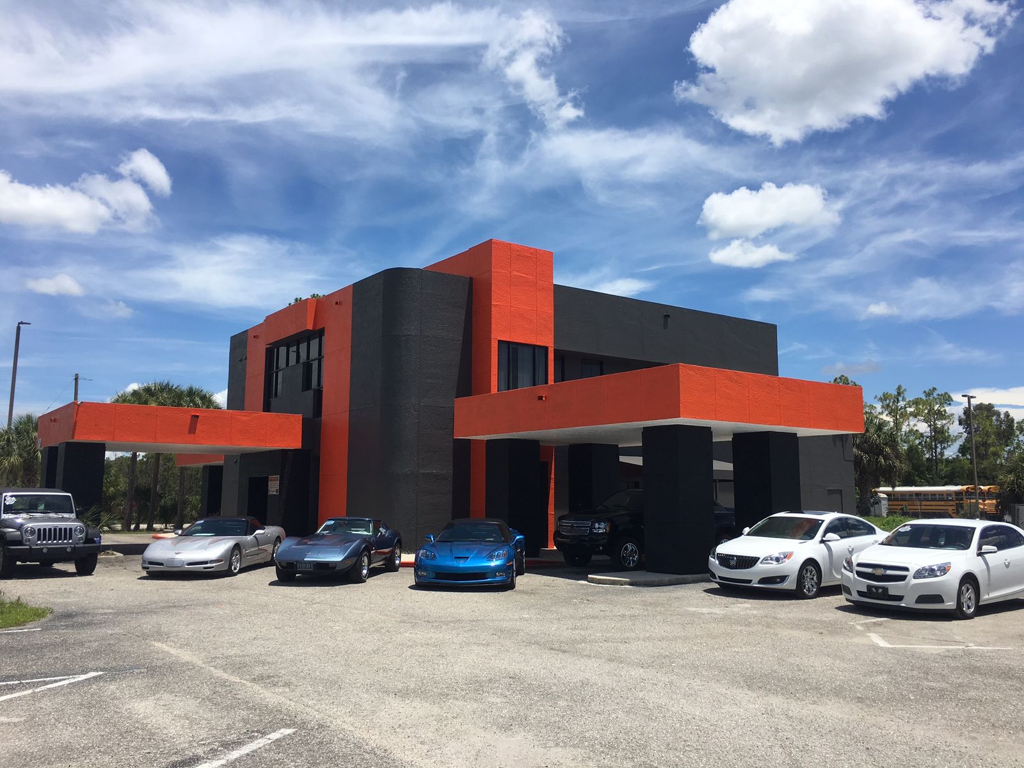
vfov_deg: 48.2
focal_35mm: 29
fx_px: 858
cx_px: 512
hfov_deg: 61.7
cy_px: 384
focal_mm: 4.15
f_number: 2.2
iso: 25
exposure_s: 1/1923
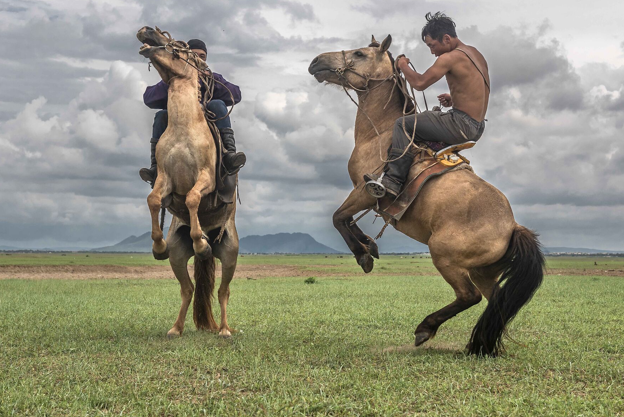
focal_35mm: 71
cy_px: 183
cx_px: 314
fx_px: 1231
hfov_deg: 28.4
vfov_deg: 19.2
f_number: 7.1
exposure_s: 1/1250
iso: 200
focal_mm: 52
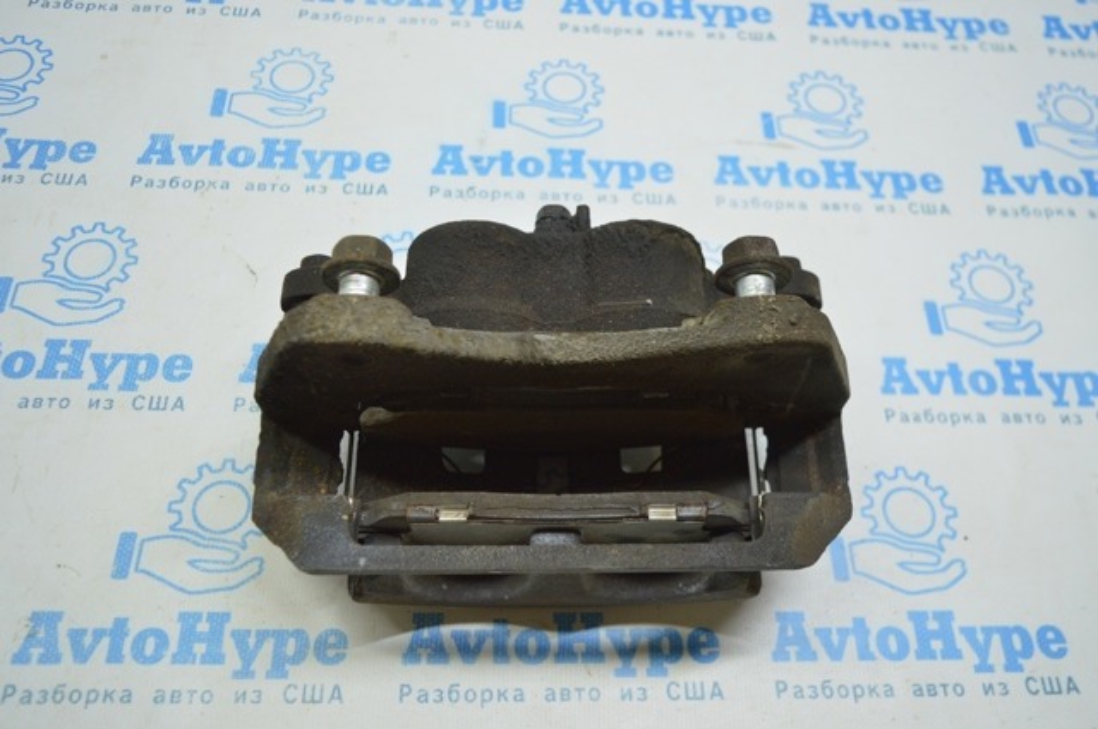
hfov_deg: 57.3
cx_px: 549
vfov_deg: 39.9
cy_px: 364
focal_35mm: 33
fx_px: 1005
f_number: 3.8
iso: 400
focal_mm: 22
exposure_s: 1/60
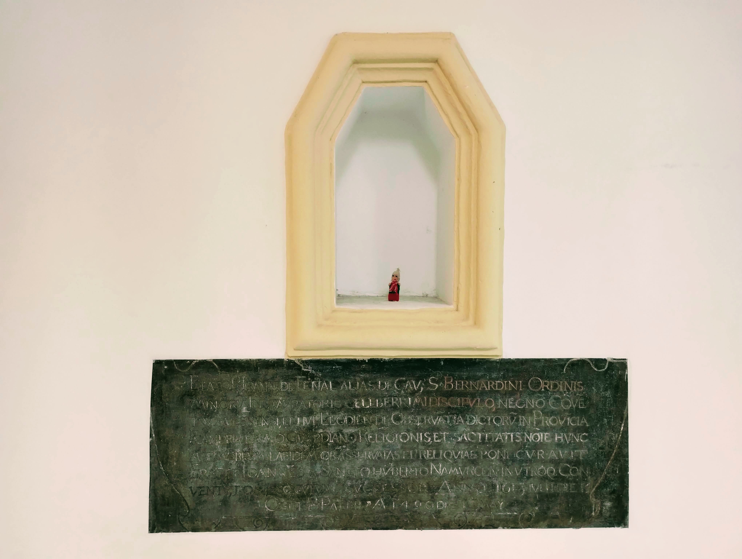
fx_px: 601
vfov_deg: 49.9
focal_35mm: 28
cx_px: 371
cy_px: 280
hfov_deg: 63.4
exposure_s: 1/25
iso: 844
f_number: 1.8
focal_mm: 4.27
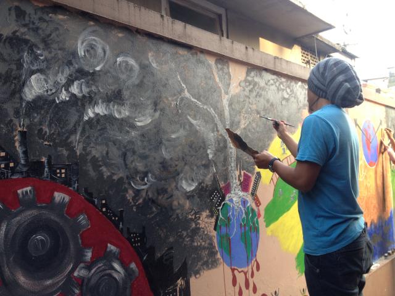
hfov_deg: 52.6
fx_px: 399
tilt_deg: +3.2
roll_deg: +3.0
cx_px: 198
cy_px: 148
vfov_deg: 40.7
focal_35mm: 35
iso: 64
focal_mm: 4.28
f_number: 2.4
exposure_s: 1/60
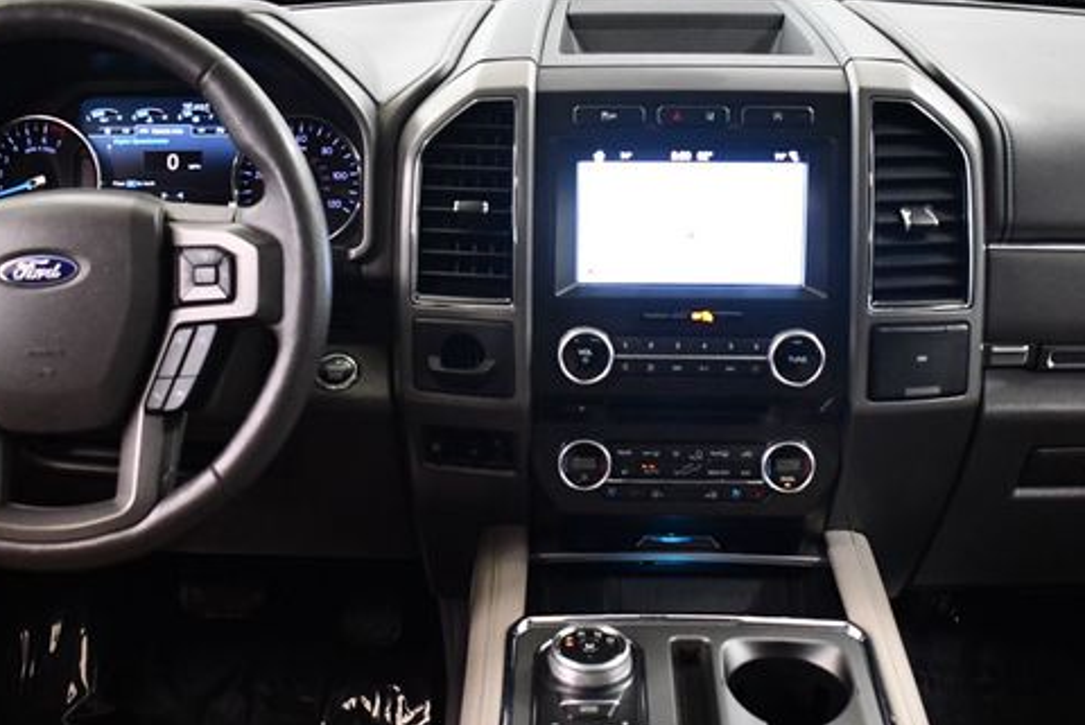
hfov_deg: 41.0
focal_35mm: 48
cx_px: 477
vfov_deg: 28.1
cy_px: 348
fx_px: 1448
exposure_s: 1/100
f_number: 3.5
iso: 3200
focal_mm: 18
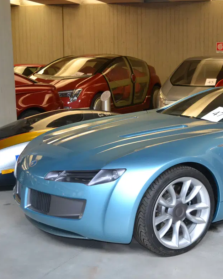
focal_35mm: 56
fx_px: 462
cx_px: 209
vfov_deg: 33.6
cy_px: 141
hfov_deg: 26.1
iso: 1400
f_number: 4.2
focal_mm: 26
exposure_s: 1/60
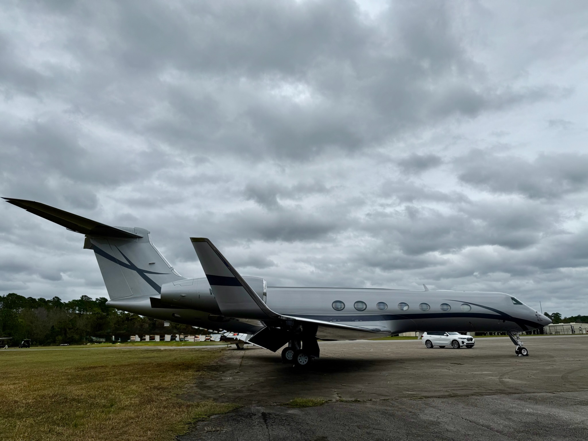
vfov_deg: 56.8
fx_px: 408
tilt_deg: +16.3
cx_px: 294
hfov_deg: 71.6
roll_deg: +1.4
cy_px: 220
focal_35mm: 24
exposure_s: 1/10309
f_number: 1.78
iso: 80
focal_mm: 6.76
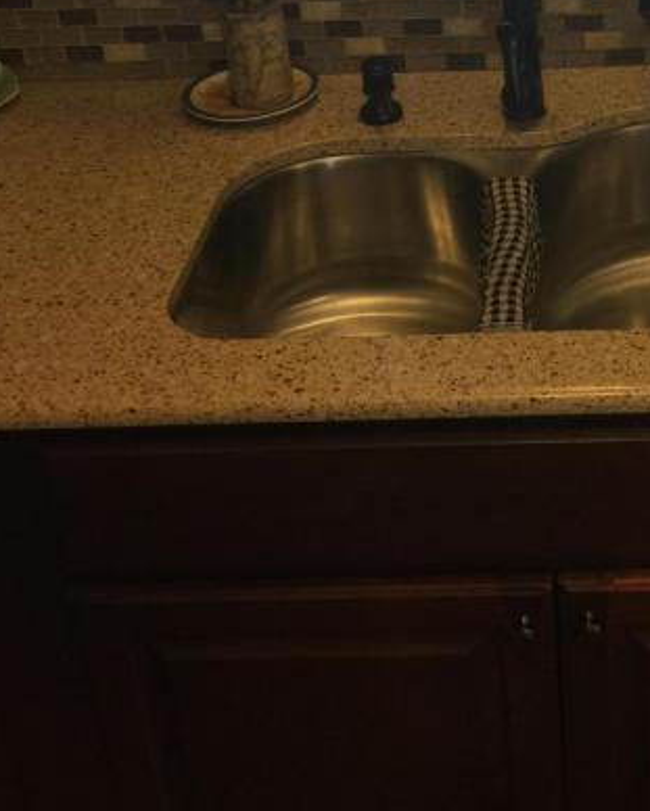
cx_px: 558
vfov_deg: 31.5
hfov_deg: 26.4
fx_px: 1345
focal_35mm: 56
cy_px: 42
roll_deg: +1.6
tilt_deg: -24.3
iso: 32
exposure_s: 1/15
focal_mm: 4.15
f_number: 2.2
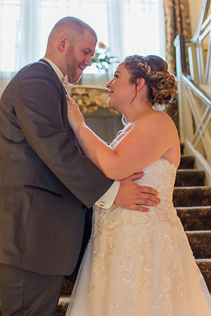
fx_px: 462
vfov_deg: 37.9
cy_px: 158
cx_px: 106
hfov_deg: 25.8
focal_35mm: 52
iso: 800
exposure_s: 1/100
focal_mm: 35
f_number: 2
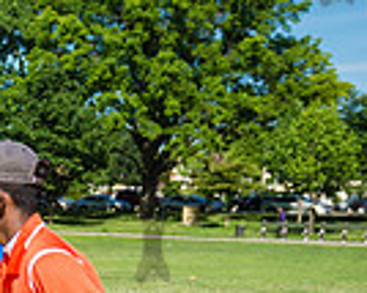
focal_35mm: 110
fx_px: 1194
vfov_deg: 13.7
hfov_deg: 15.9
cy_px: 326
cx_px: -204
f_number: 2.8
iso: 200
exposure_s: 1/4000
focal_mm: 24
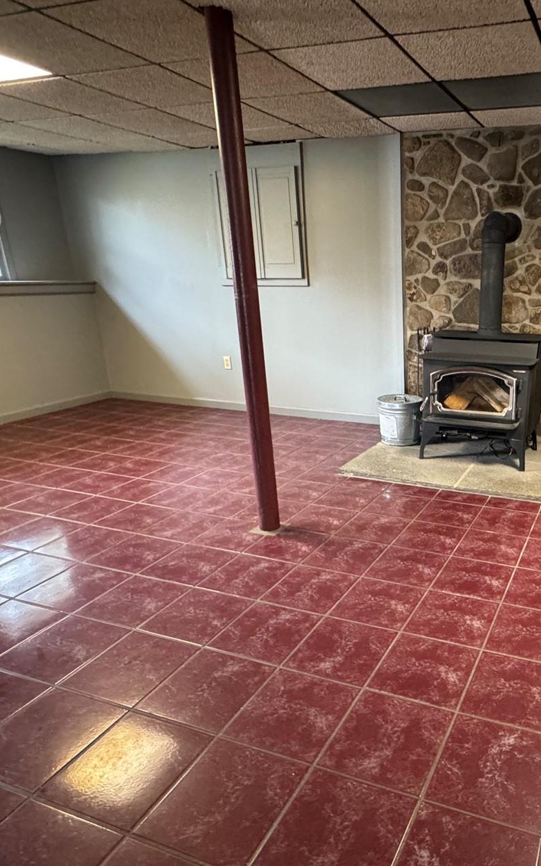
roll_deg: -1.3
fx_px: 566
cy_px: 467
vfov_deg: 74.7
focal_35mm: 24
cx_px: 442
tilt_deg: -20.0
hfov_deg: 47.9
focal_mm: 2.22
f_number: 2.2
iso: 1000
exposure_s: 1/60
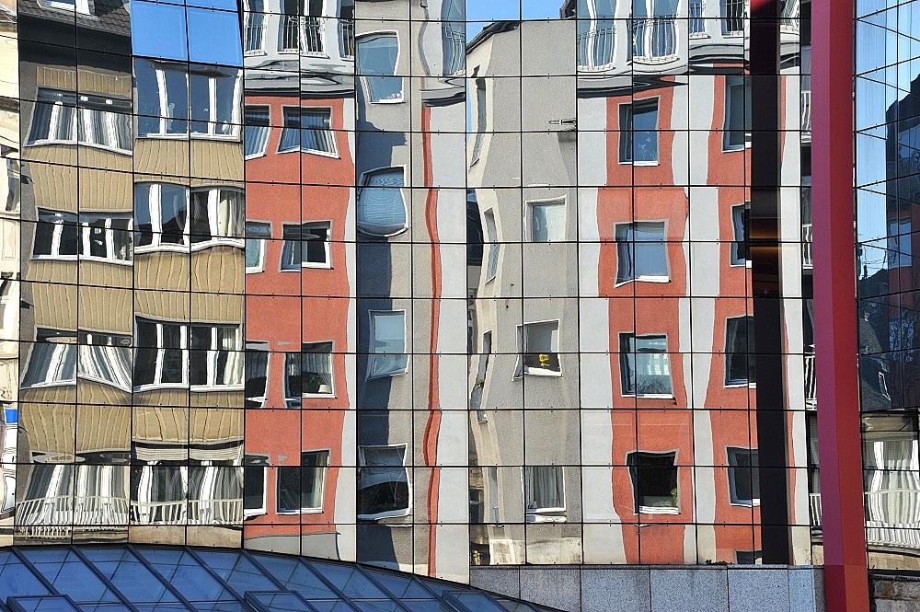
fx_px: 2681
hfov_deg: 19.5
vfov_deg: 13.0
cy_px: 306
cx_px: 460
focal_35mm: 105
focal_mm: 105
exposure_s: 1/100
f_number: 13
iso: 400
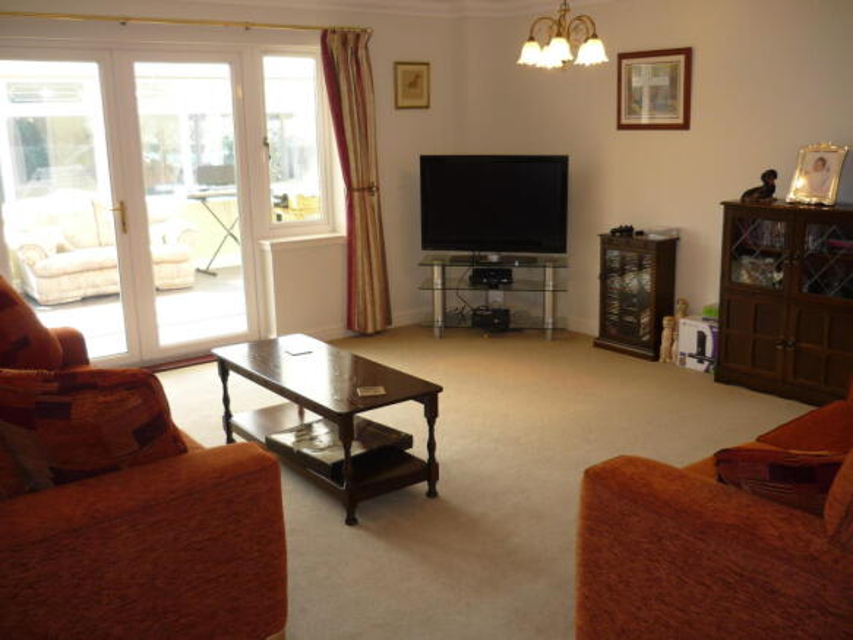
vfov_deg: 42.9
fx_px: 813
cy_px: 320
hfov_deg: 55.4
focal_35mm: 33
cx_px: 426
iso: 100
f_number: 2.8
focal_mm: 5.5
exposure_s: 1/40
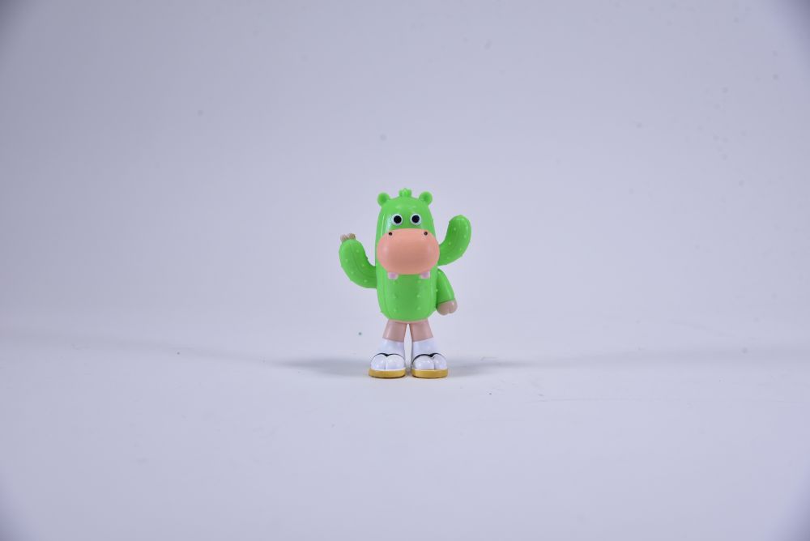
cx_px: 405
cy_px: 270
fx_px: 1914
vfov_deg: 16.1
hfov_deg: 23.9
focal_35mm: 85
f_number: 9
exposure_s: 1/160
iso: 400
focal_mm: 85
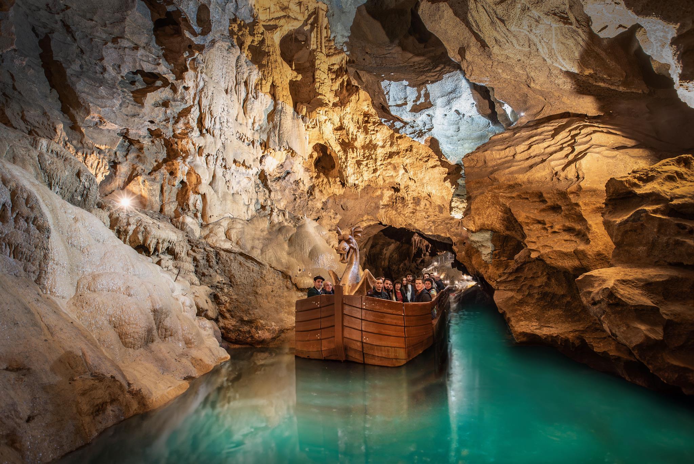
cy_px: 232
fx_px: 675
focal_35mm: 35
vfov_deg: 37.9
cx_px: 347
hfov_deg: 54.4
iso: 1600
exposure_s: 1/1.25
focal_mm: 35
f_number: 6.3
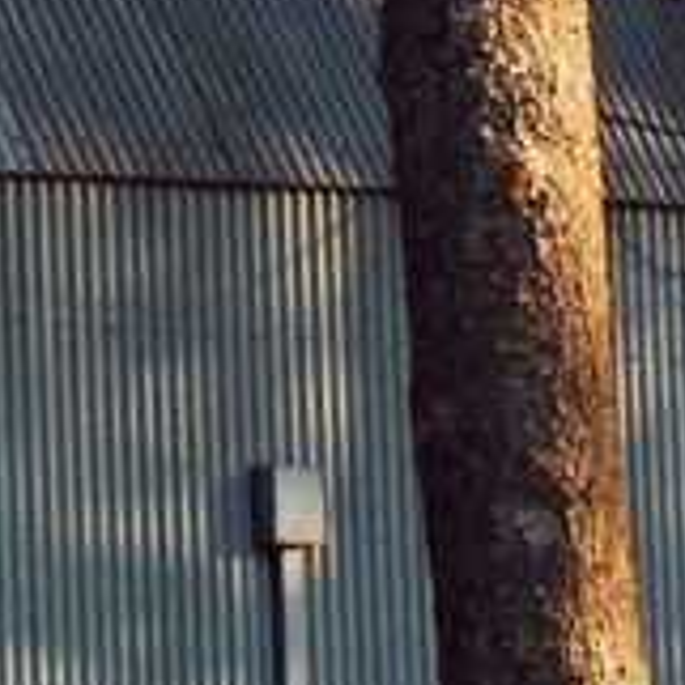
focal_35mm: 323
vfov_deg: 5.4
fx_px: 7231
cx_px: -668
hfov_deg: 5.3
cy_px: 108
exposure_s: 1/50
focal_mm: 34
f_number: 8
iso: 500
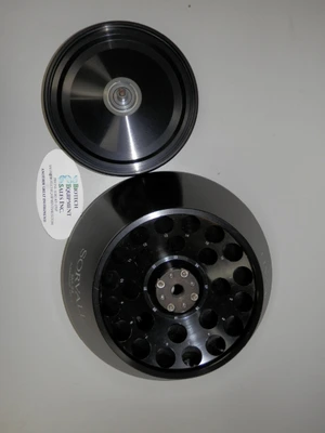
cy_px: 216
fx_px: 376
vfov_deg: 60.0
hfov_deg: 46.8
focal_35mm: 30
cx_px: 162
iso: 100
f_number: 3.3
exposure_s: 1/60
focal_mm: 5.5
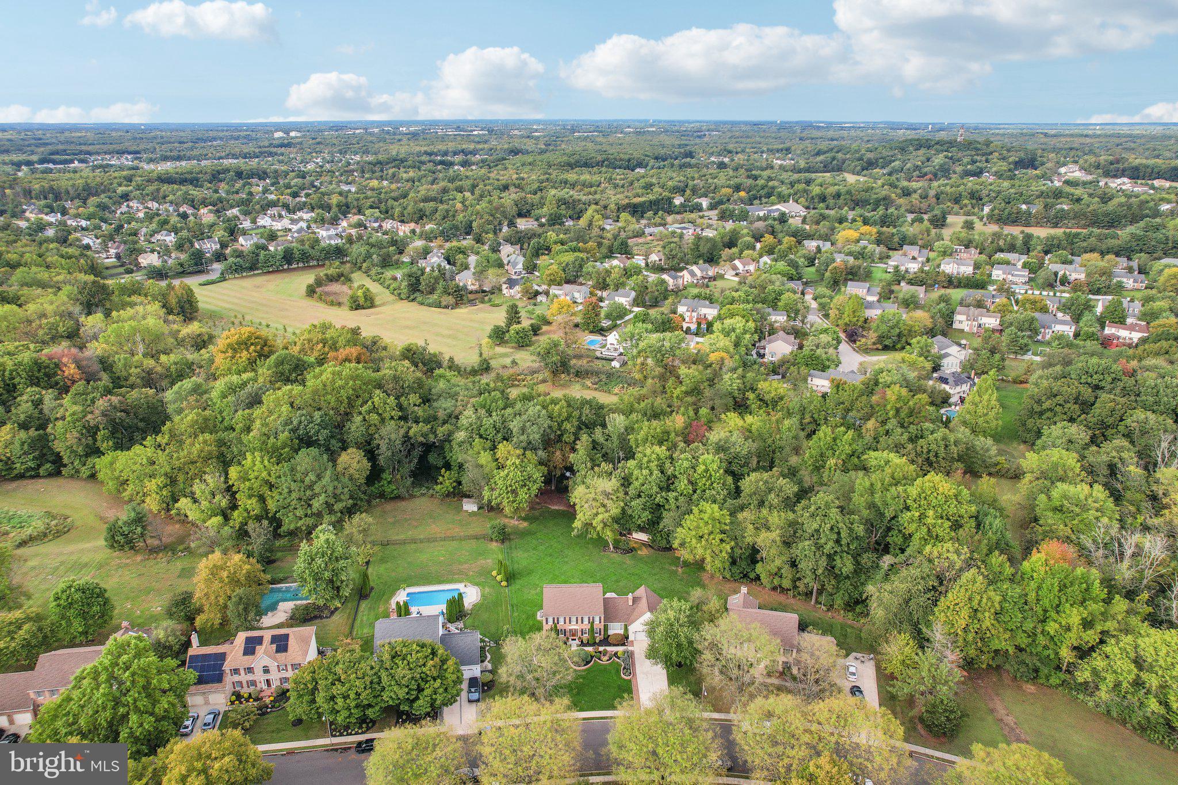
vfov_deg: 57.2
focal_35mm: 22
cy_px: 392
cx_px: 589
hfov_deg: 78.6
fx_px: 720
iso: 100
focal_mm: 8.4
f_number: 2.8
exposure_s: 1/725
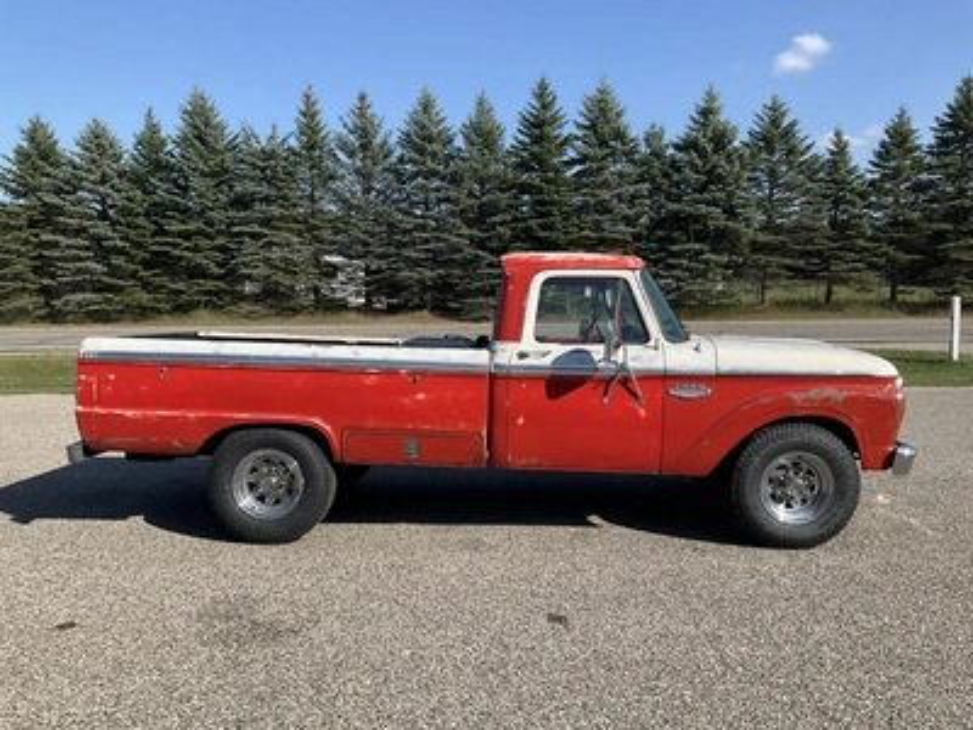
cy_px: 365
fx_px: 815
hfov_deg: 61.7
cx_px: 486
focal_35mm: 29
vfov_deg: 48.2
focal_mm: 3
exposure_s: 1/1626
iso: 25
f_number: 1.8
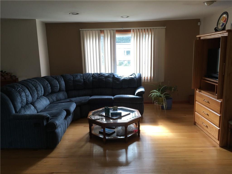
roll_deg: +0.9
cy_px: 87
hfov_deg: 61.7
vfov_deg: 48.2
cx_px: 116
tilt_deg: -12.1
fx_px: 194
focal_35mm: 29
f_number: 2.2
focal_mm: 4.15
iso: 32
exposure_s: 1/60
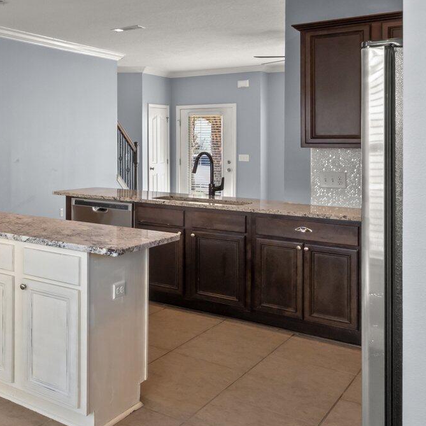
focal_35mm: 39
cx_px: -90
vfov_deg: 42.3
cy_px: 144
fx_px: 543
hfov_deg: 34.1
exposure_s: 1/3
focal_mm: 10
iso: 400
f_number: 9
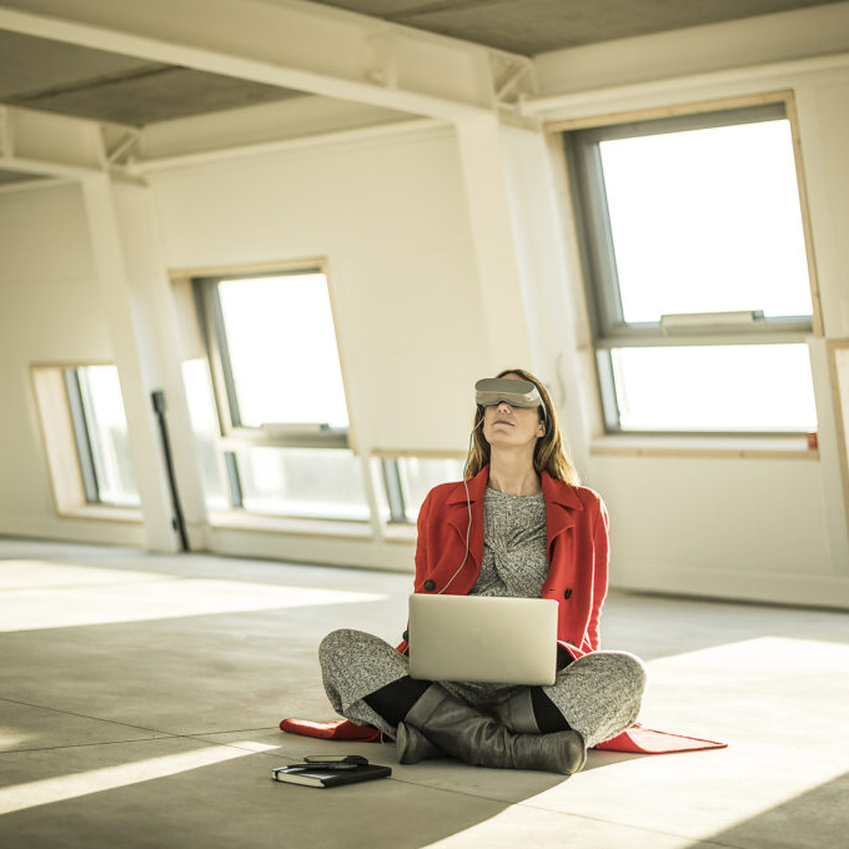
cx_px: 457
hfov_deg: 26.9
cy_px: 424
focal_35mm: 64
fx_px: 1776
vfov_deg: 26.9
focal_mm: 50
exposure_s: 1/800
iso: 200
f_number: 1.8
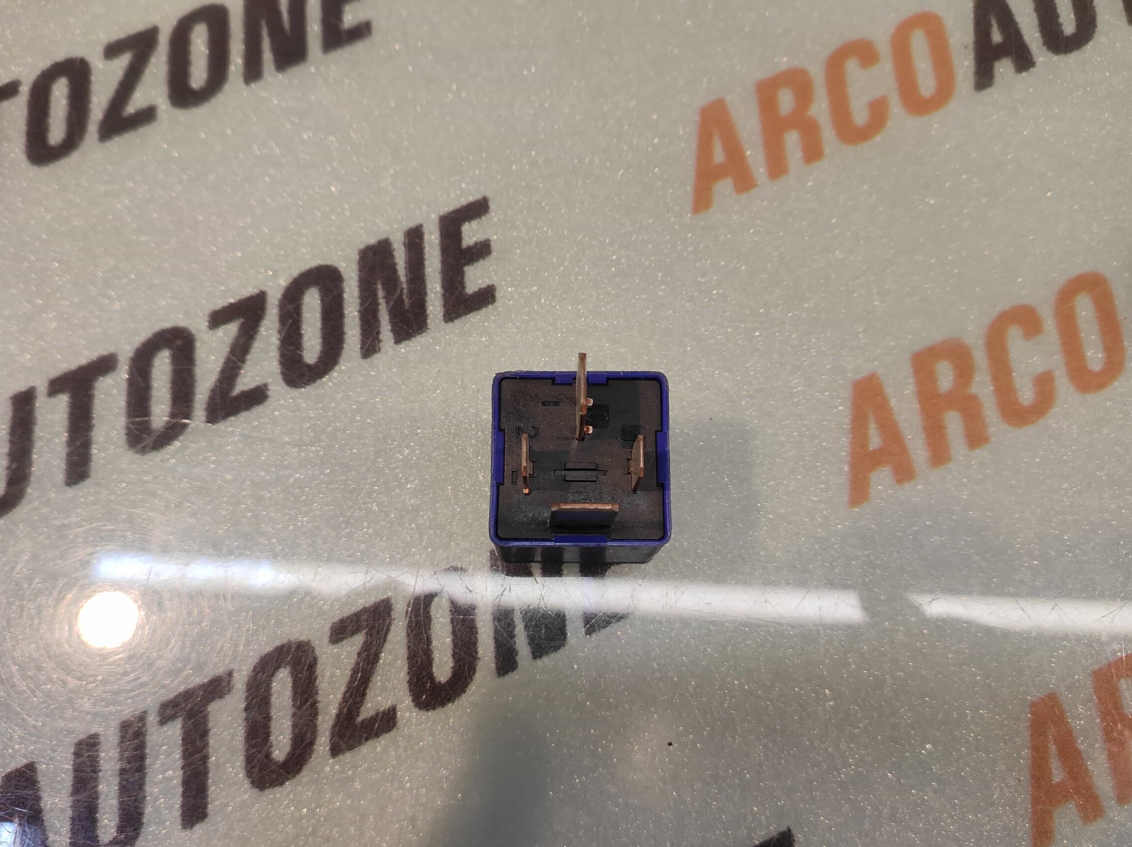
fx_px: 621
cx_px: 532
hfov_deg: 84.6
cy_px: 428
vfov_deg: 68.6
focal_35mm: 19
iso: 115
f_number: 1.79
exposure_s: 1/50
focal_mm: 4.74
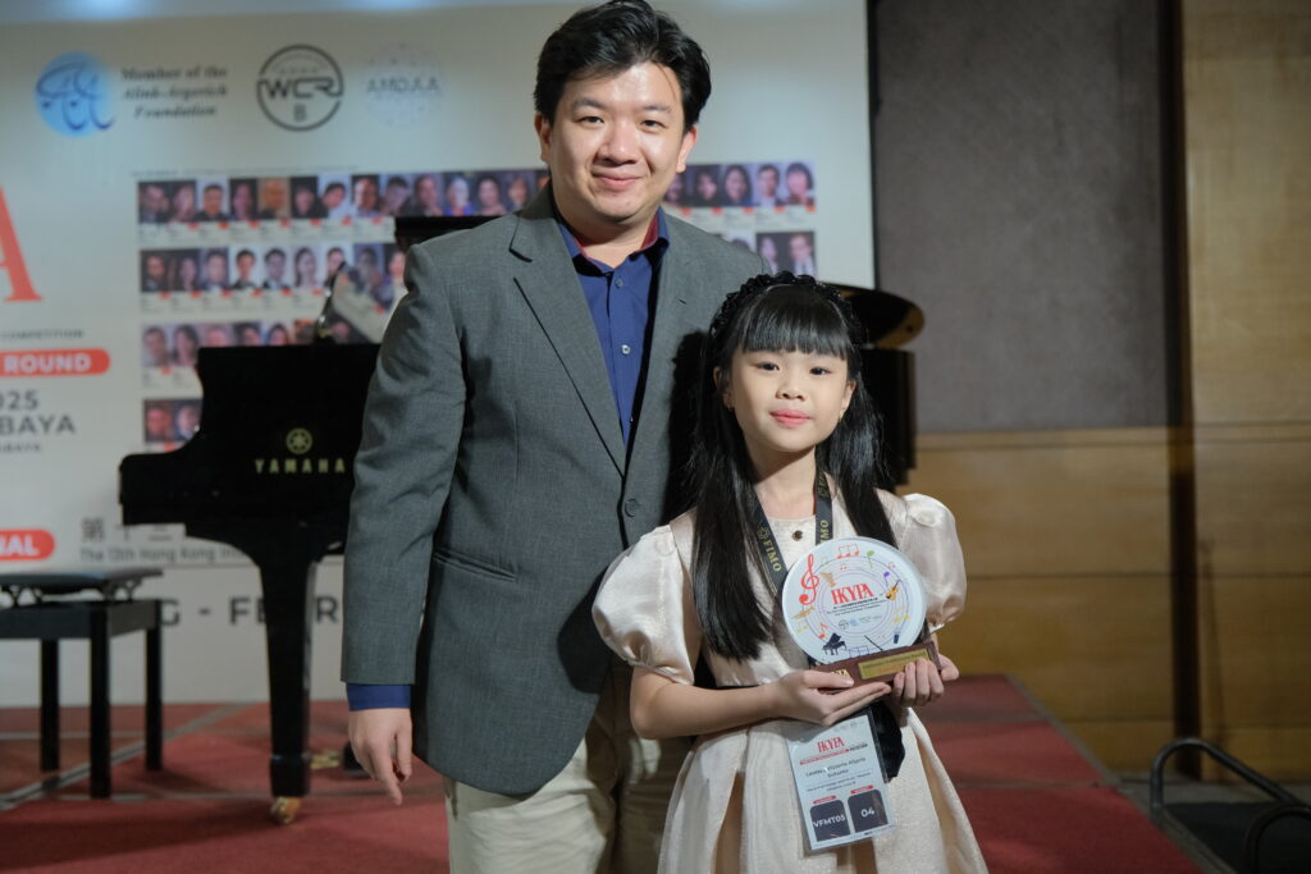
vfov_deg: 25.1
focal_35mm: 54
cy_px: 437
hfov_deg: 36.9
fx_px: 1967
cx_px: 656
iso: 1600
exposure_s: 1/320
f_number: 2.8
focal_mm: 36.1
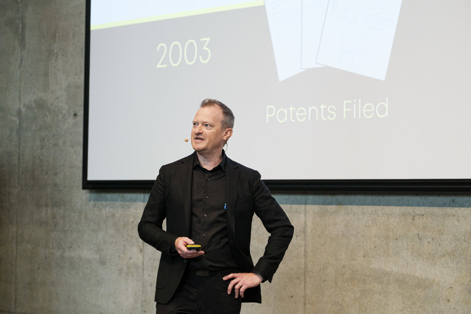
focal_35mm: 92
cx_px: 236
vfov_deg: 14.9
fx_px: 1204
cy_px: 157
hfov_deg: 22.1
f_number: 2.8
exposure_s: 1/170
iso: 2000
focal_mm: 61
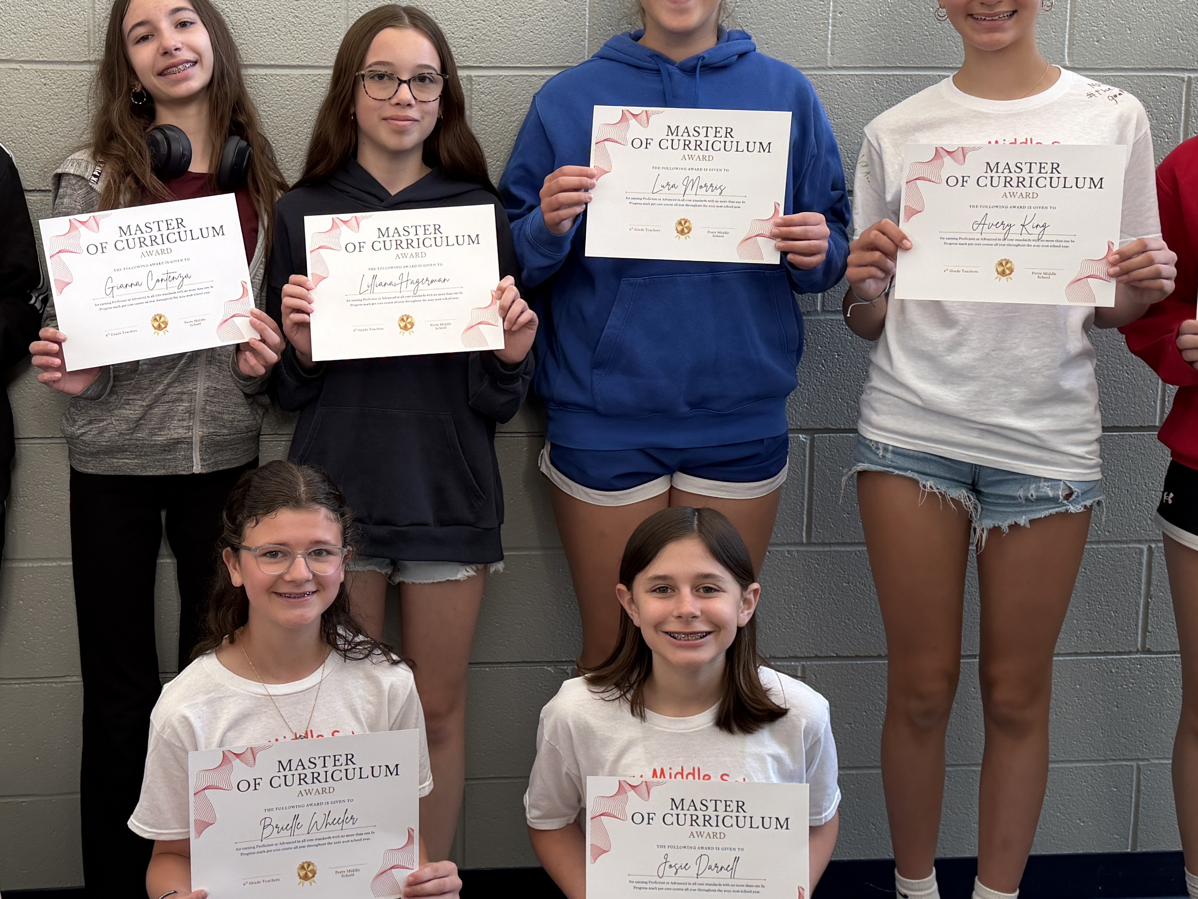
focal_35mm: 46
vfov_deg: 31.4
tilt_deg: -8.5
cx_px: 398
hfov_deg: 40.7
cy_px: 370
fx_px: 1592
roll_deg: -0.7
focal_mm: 6.76
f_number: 1.78
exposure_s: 1/121
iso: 160
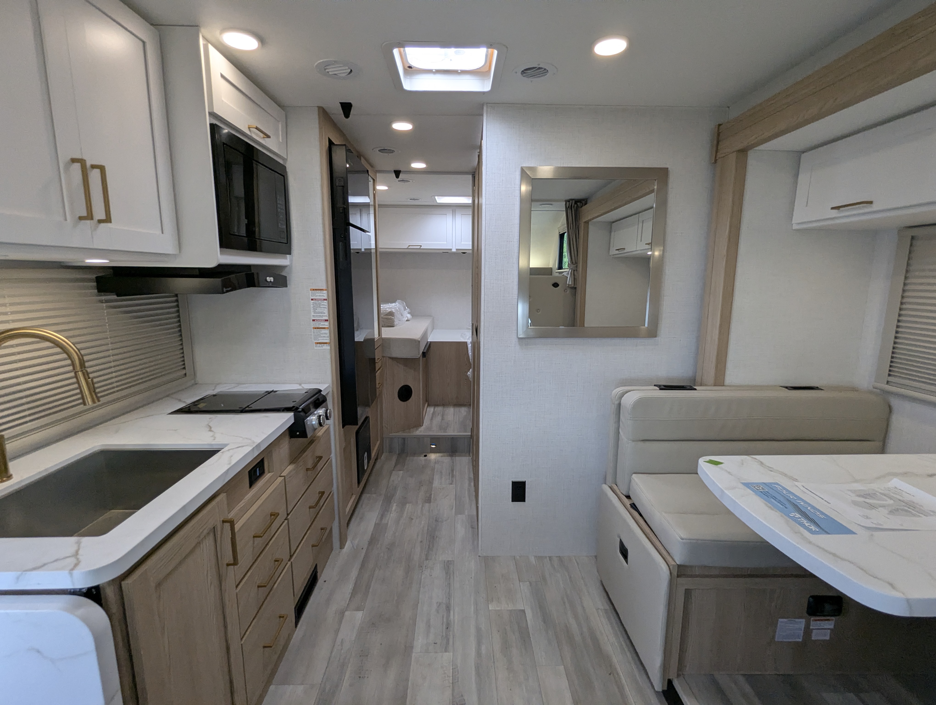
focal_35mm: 16
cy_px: 352
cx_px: 468
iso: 232
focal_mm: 2.35
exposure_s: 1/278
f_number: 2.2
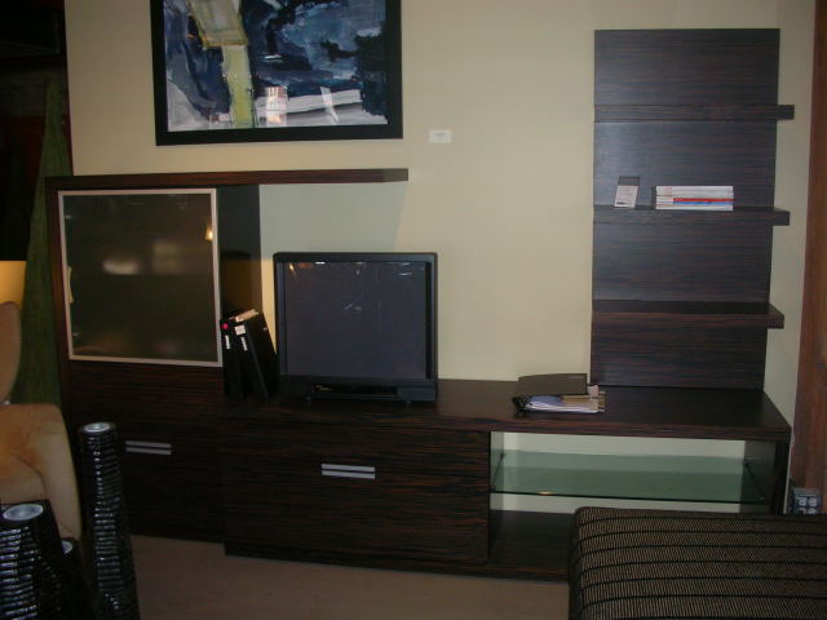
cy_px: 310
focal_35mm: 35
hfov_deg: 52.6
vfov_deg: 40.7
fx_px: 836
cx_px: 414
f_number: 3
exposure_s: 1/60.1
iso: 112
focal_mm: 5.8
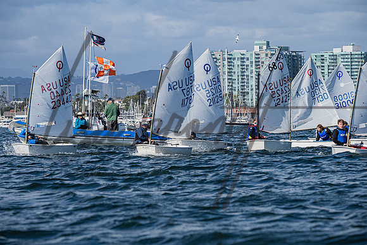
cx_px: 179
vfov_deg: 6.6
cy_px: 123
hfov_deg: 9.9
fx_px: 2121
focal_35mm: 208
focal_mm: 200
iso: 320
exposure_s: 1/1000
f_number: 8
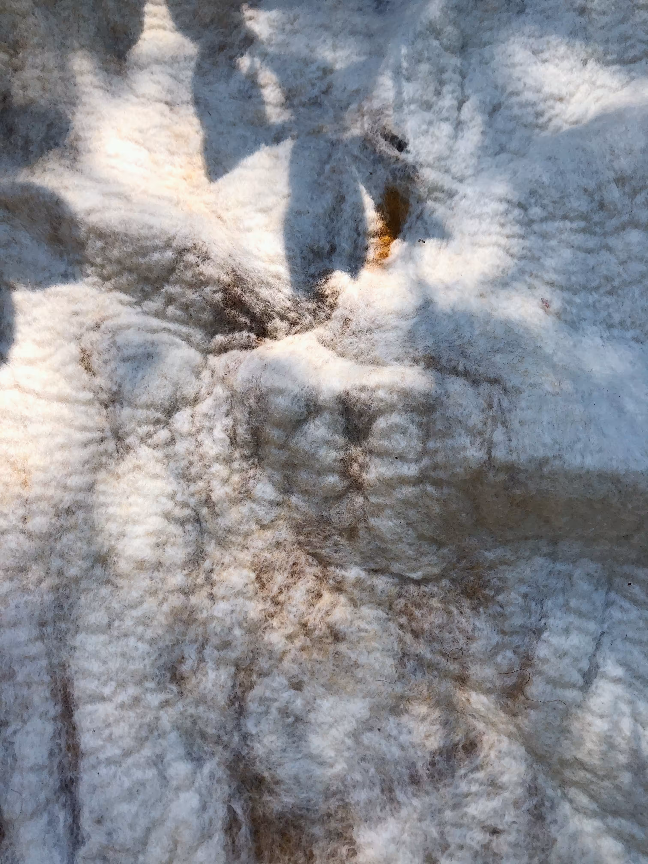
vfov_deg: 63.4
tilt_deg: -72.3
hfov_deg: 49.7
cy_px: 432
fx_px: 699
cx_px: 324
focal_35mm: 28
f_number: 1.8
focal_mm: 3.99
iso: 20
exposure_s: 1/787
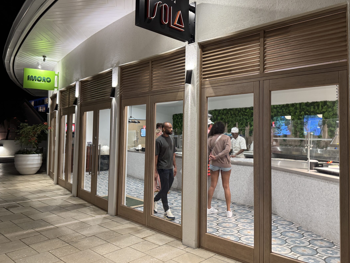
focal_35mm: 29
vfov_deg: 48.1
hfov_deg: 61.6
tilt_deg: +2.3
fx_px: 293
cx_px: 181
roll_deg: -1.0
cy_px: 117
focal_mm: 6.76
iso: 400
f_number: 1.78
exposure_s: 1/50
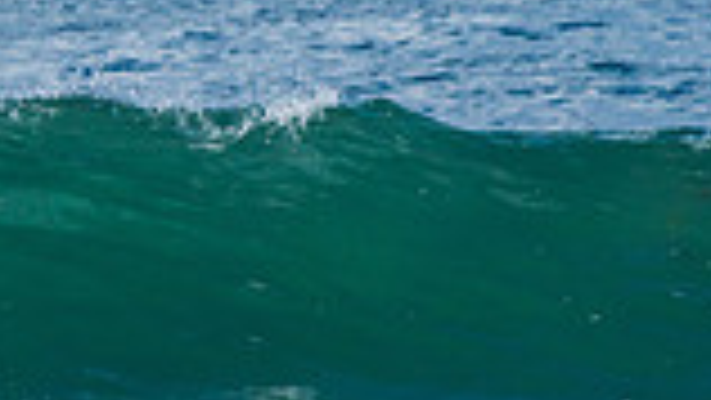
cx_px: -549
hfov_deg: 1.1
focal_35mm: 1924
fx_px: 36285
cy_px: 375
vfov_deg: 0.6
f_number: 5.6
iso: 180
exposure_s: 1/2000
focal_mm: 500
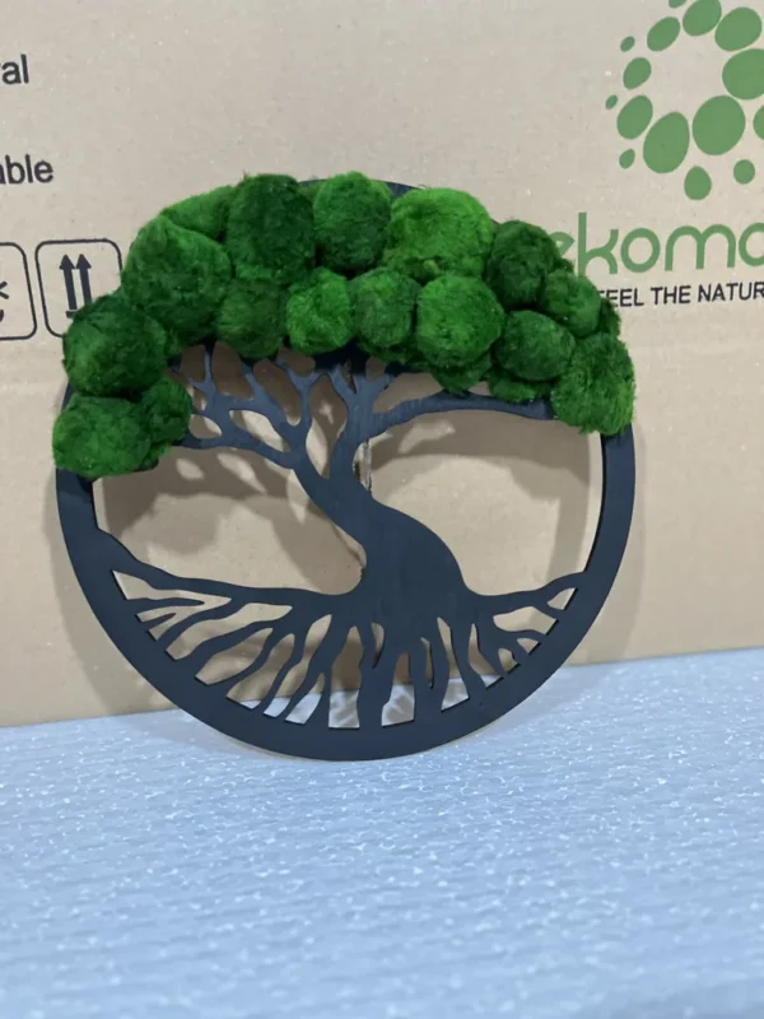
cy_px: 510
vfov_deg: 67.3
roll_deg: +3.3
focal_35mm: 26
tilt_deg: -18.5
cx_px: 382
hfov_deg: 53.1
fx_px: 765
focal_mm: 5.1
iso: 400
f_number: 1.6
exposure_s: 1/50
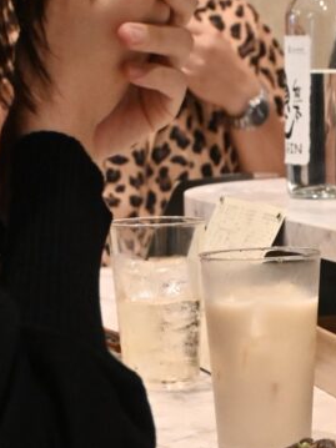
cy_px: 329
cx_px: 390
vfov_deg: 16.4
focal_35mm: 119
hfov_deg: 12.2
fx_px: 1546
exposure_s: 1/60
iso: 4000
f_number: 4.8
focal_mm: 29
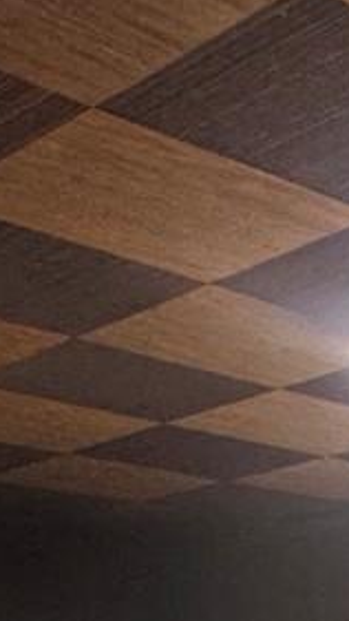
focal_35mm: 87
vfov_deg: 18.7
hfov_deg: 11.9
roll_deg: +1.5
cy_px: 1132
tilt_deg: -13.9
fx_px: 1432
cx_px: 766
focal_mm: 2.22
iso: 250
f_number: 2.2
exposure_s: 1/60
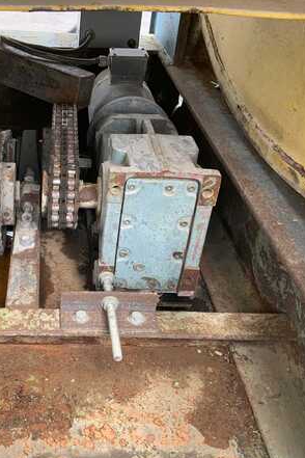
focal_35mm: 41
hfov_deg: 31.7
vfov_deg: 47.4
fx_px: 521
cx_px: 58
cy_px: 231
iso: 40
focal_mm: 3
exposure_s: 1/122
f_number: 1.8
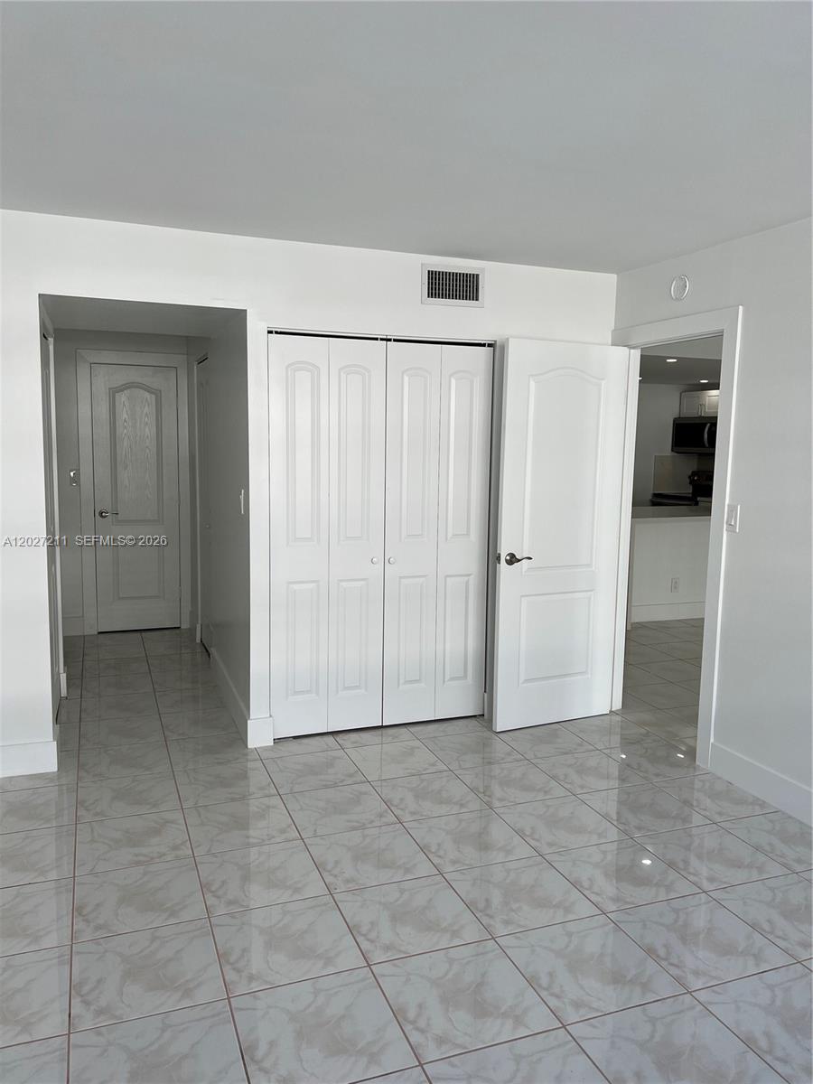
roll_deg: -1.3
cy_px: 542
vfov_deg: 67.3
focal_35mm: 26
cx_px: 406
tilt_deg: -5.6
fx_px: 814
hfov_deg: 53.1
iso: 50
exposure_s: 1/763
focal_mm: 5.7
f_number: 1.5
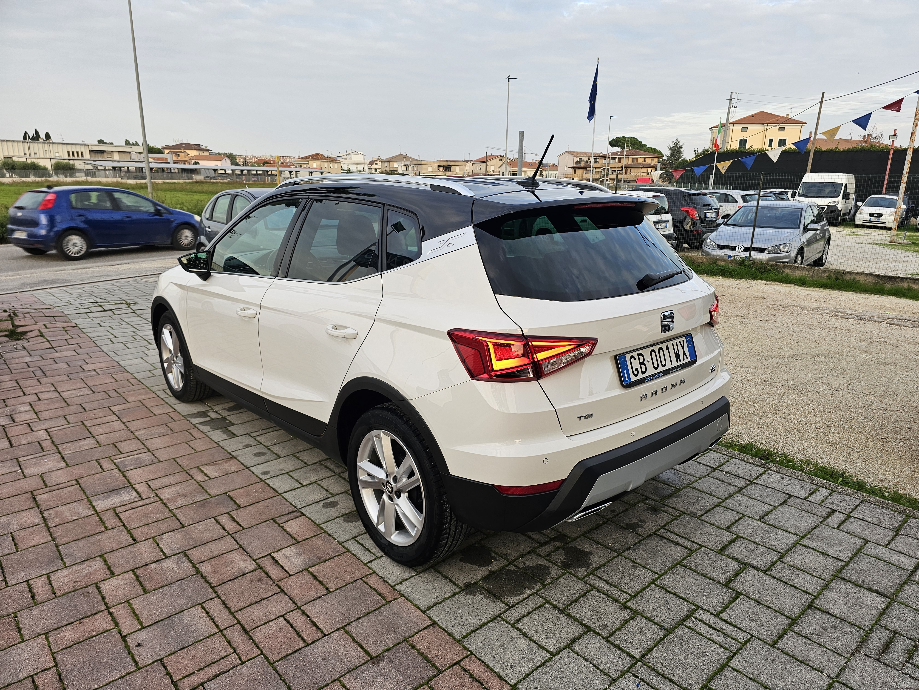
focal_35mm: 23
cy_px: 345
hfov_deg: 73.9
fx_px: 611
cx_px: 460
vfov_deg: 58.9
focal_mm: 6.3
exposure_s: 1/180
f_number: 1.7
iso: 25
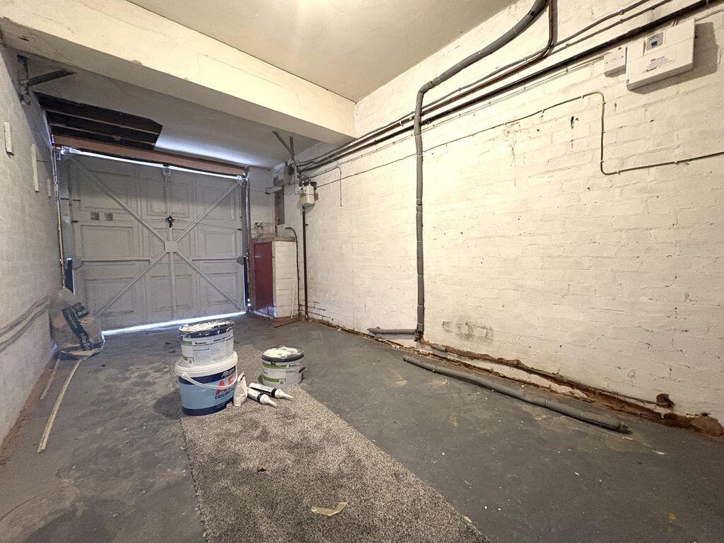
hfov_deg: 102.1
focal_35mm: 14
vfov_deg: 85.7
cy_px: 272
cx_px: 362
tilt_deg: -3.0
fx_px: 293
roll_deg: +1.7
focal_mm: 2.22
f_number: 2.2
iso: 800
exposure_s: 1/50
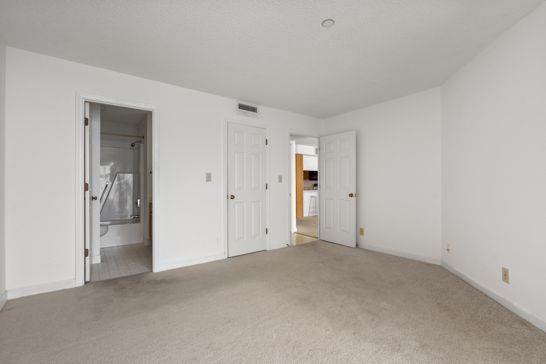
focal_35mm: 16
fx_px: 243
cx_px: 273
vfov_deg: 73.8
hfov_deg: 96.7
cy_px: 182
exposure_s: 1/60
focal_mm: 16
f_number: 8
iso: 640
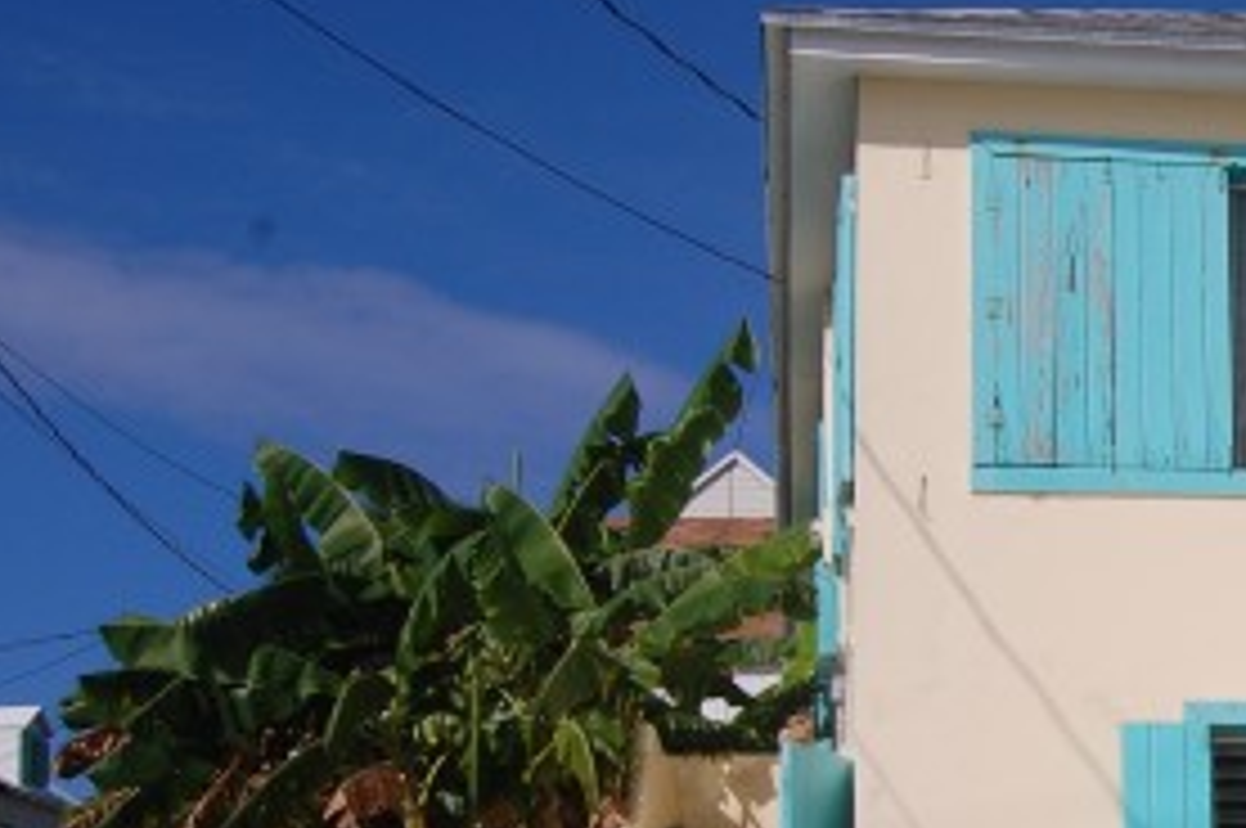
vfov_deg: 18.1
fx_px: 2569
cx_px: 1439
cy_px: 698
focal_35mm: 74
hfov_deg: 25.0
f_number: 13
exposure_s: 1/640
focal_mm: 19
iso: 200
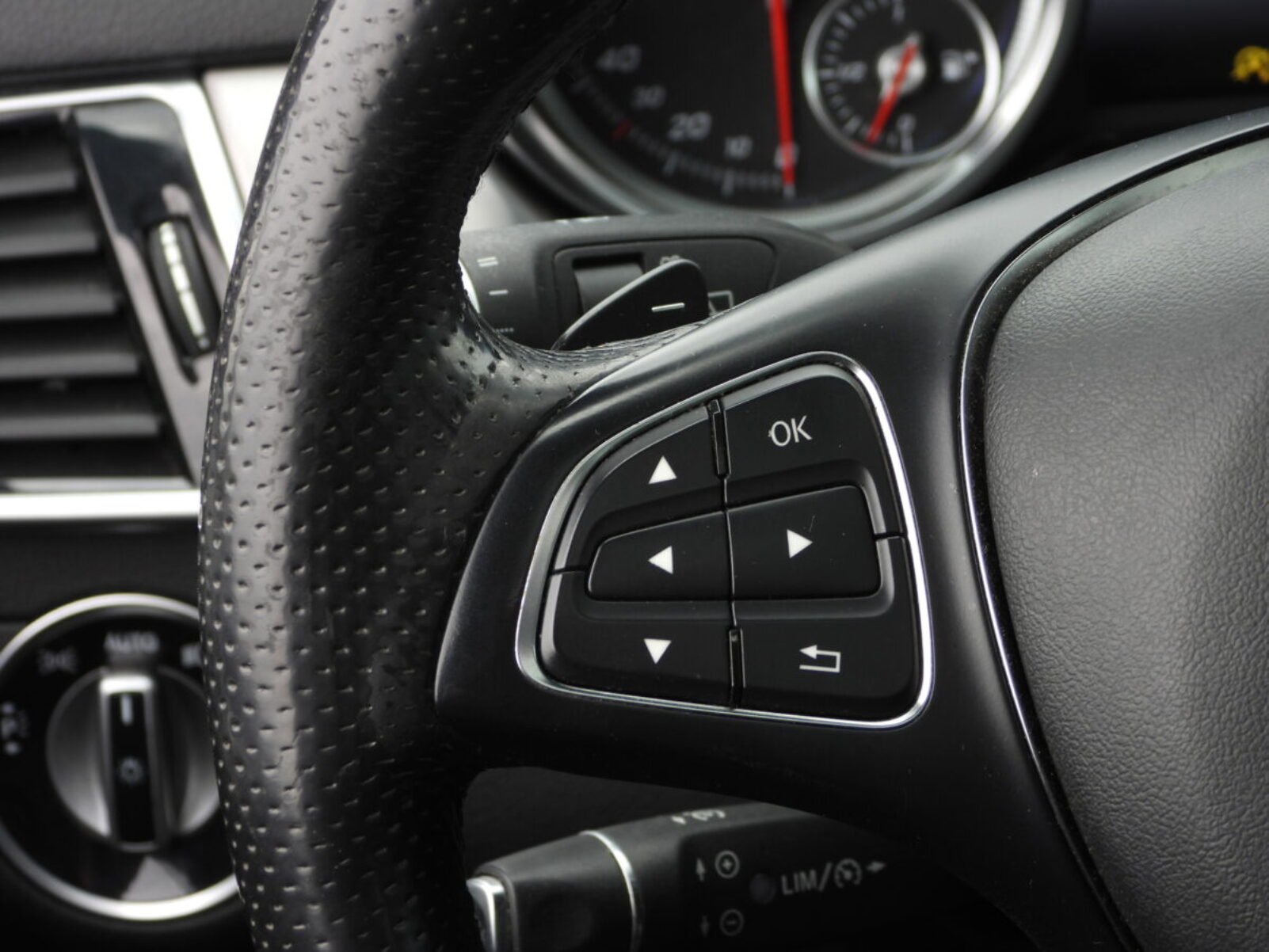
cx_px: 634
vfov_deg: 12.9
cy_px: 476
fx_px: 4216
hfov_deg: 17.1
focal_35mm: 115
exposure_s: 1/60
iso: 110
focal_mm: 20.7
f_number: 4
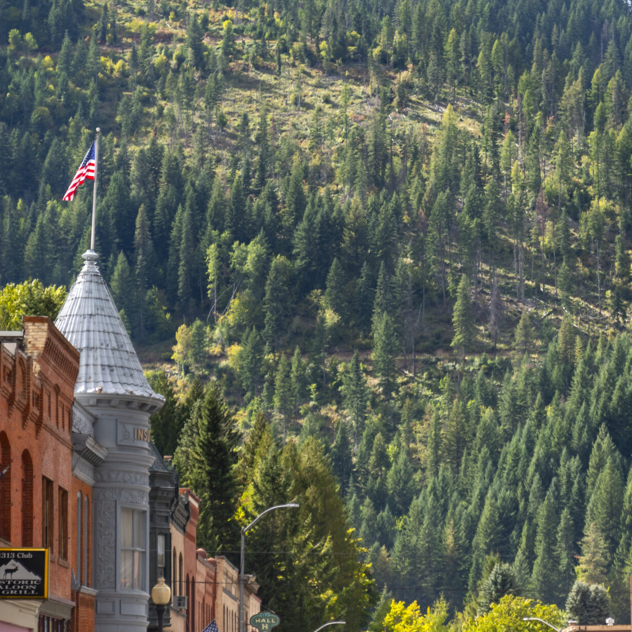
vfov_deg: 12.1
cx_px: 508
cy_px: 371
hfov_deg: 12.1
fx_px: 2974
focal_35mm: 144
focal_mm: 55
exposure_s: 1/250
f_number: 5.6
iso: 100
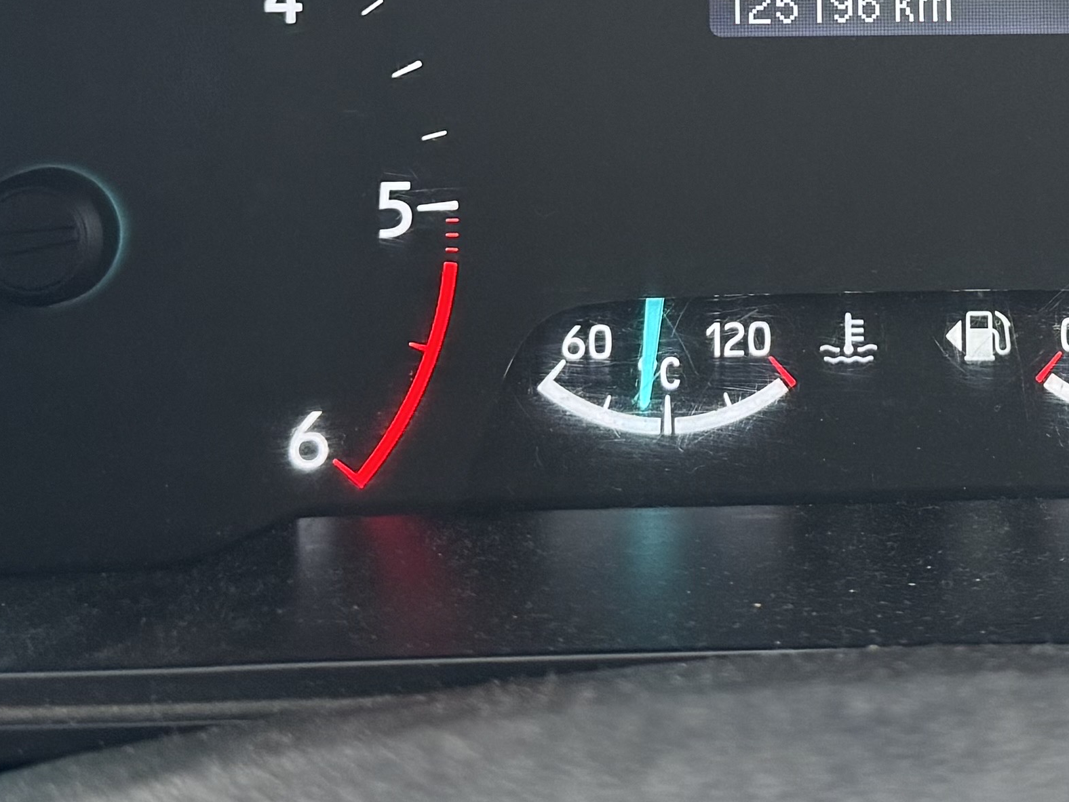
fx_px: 2687
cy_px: -85
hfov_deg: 22.1
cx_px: 885
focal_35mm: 87
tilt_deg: -16.1
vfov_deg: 16.5
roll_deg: -1.2
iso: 320
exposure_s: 1/51
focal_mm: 6.76
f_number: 1.78
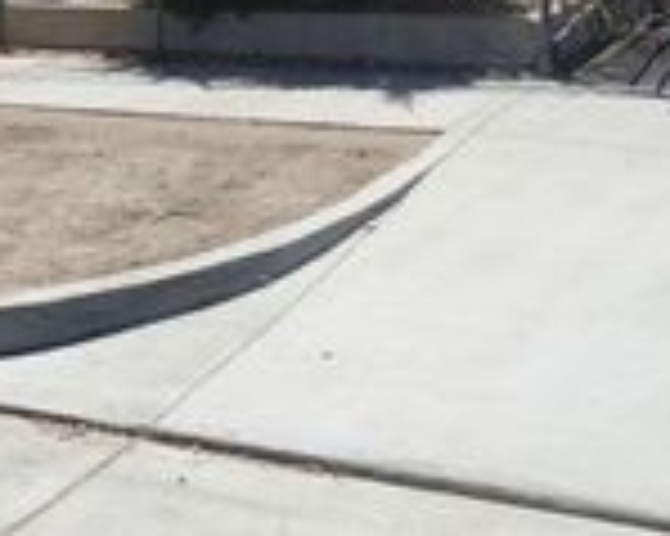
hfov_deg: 29.9
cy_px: -207
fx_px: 1248
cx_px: 418
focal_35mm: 63
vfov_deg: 21.3
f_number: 8
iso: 125
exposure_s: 1/250
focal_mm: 7.6
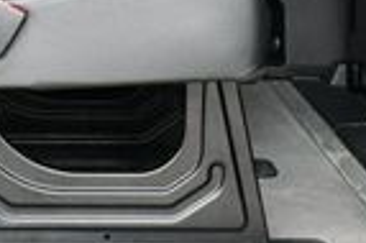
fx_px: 1635
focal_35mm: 161
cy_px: -3
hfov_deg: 12.4
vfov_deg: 8.5
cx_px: -113
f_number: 3.5
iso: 640
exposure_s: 1/250
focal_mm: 18
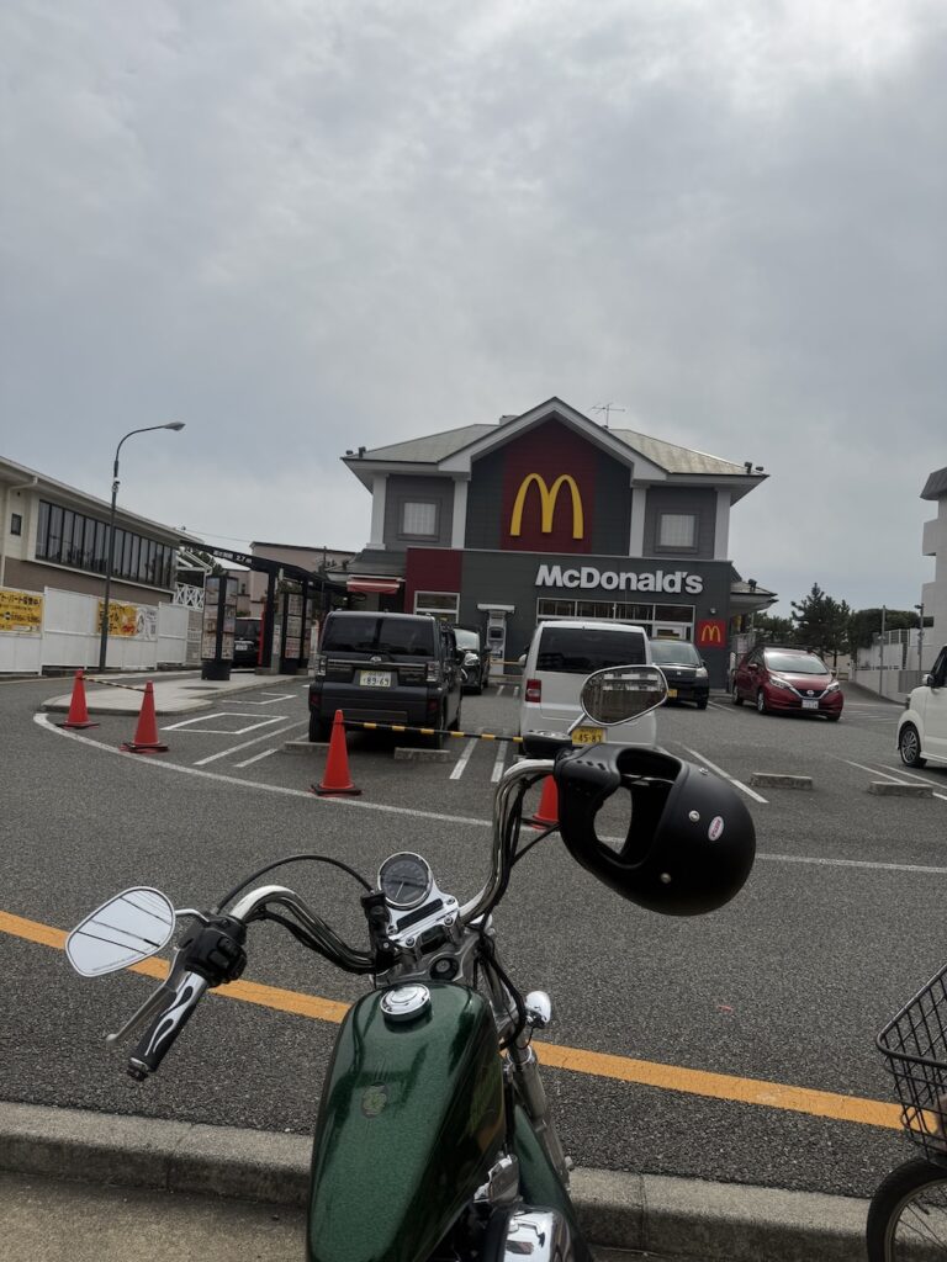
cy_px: 631
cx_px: 474
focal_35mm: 24
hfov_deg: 56.8
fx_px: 875
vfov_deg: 71.6
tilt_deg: +2.7
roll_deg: -3.7
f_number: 1.78
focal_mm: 6.76
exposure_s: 1/10309
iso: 80
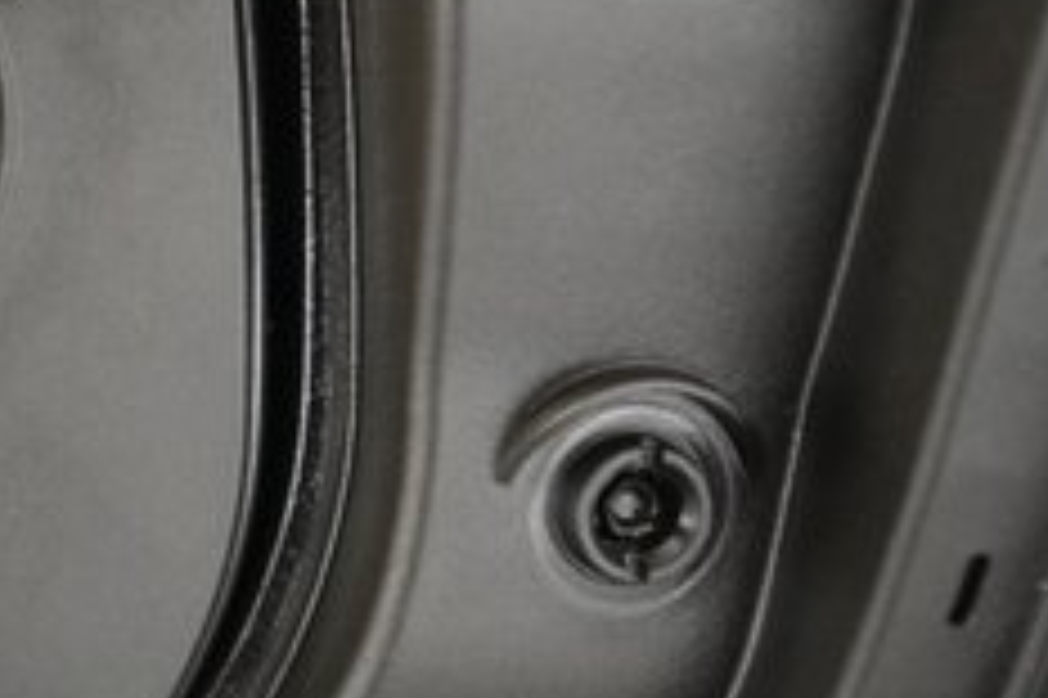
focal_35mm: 77
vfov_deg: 17.5
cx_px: -225
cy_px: 104
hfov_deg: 23.9
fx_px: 2240
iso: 8000
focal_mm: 28
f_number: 2.8
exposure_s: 1/60
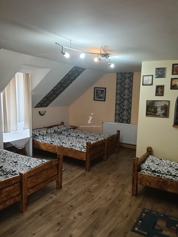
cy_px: 118
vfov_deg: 65.3
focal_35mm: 27
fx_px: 185
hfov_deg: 51.4
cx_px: 89
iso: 640
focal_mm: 3.98
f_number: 1.8
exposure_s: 1/33.3
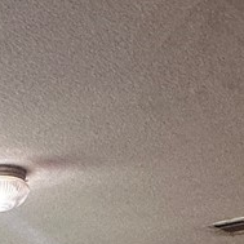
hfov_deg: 15.4
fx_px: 837
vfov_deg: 14.6
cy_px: 434
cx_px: -116
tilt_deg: -0.5
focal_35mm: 105
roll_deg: -0.6
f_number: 2.2
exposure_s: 1/120
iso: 160
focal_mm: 2.22
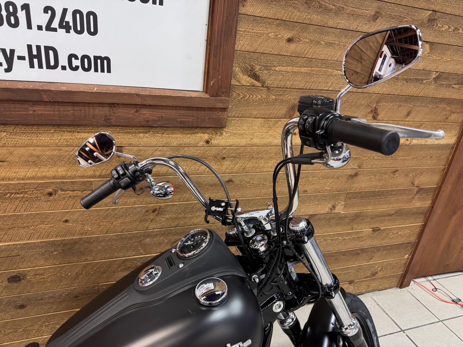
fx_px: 321
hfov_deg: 71.6
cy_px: 174
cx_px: 232
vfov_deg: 56.8
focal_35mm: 24
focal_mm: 6.76
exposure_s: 1/60
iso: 400
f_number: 1.78
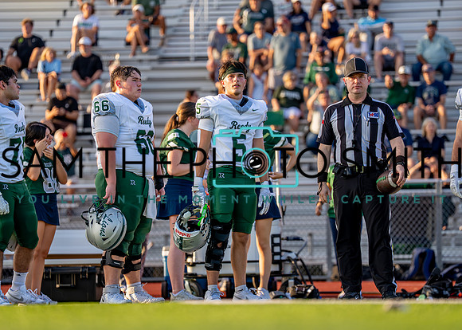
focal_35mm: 199
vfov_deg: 7.2
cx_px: 229
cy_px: 158
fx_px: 2615
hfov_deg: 10.1
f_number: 2.8
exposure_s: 1/1600
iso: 320
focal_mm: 165
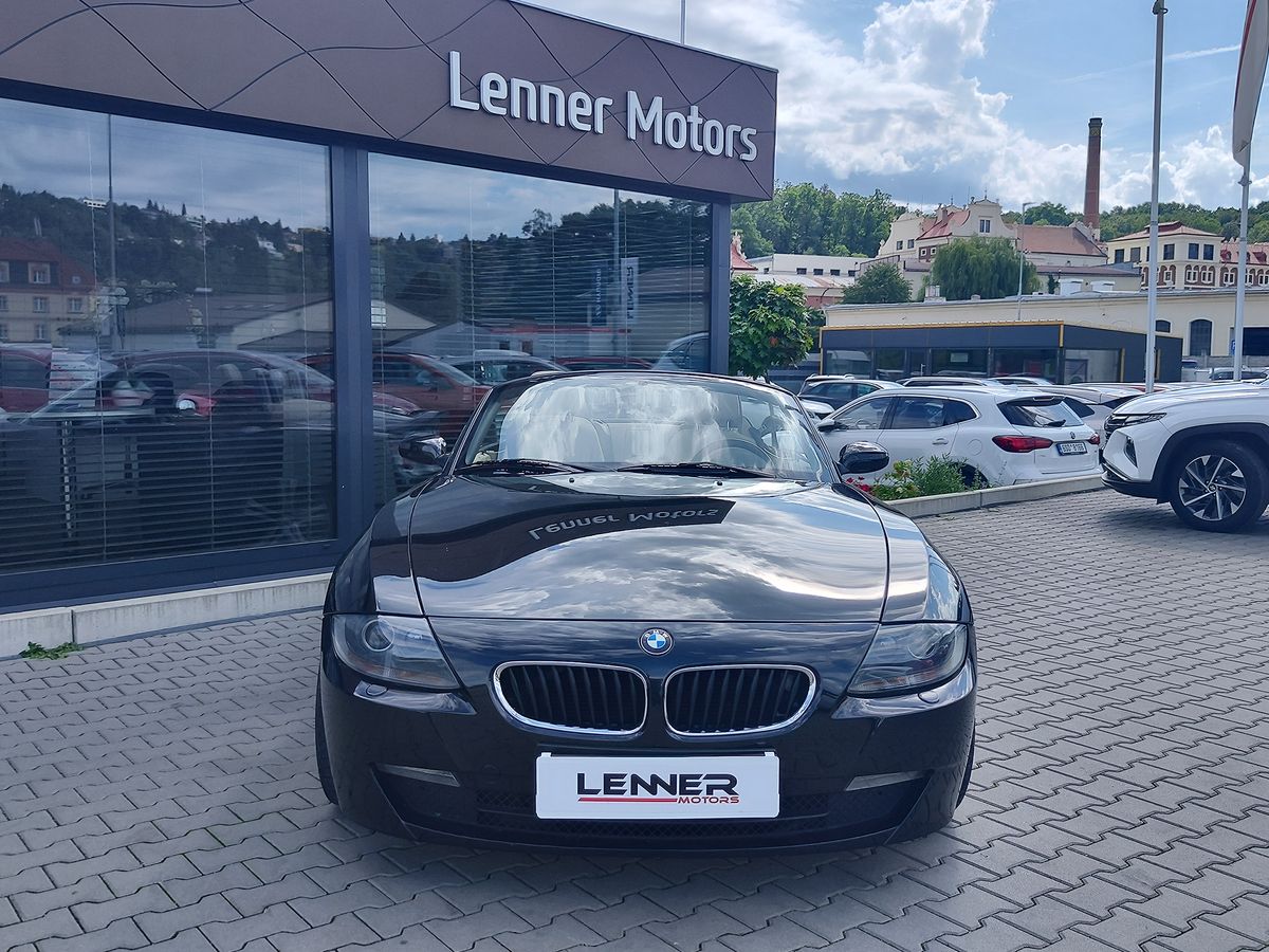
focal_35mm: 23
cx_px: 634
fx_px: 843
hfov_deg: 73.9
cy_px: 476
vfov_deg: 58.9
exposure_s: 1/1156
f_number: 1.69
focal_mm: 7.01
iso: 50
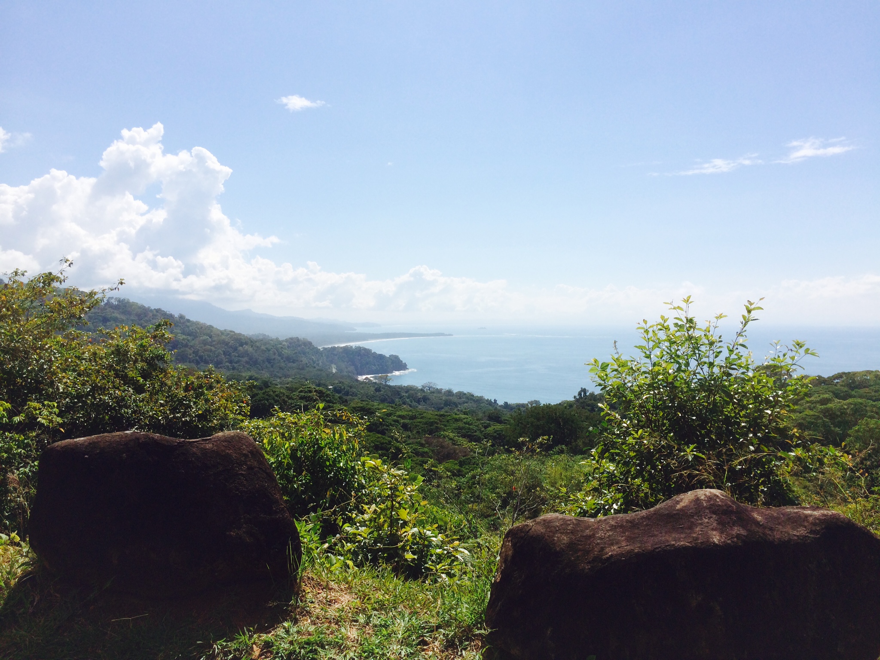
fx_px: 763
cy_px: 330
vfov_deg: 46.8
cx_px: 440
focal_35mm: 30
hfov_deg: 60.0
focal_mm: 4.12
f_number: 2.2
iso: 40
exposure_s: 1/5128
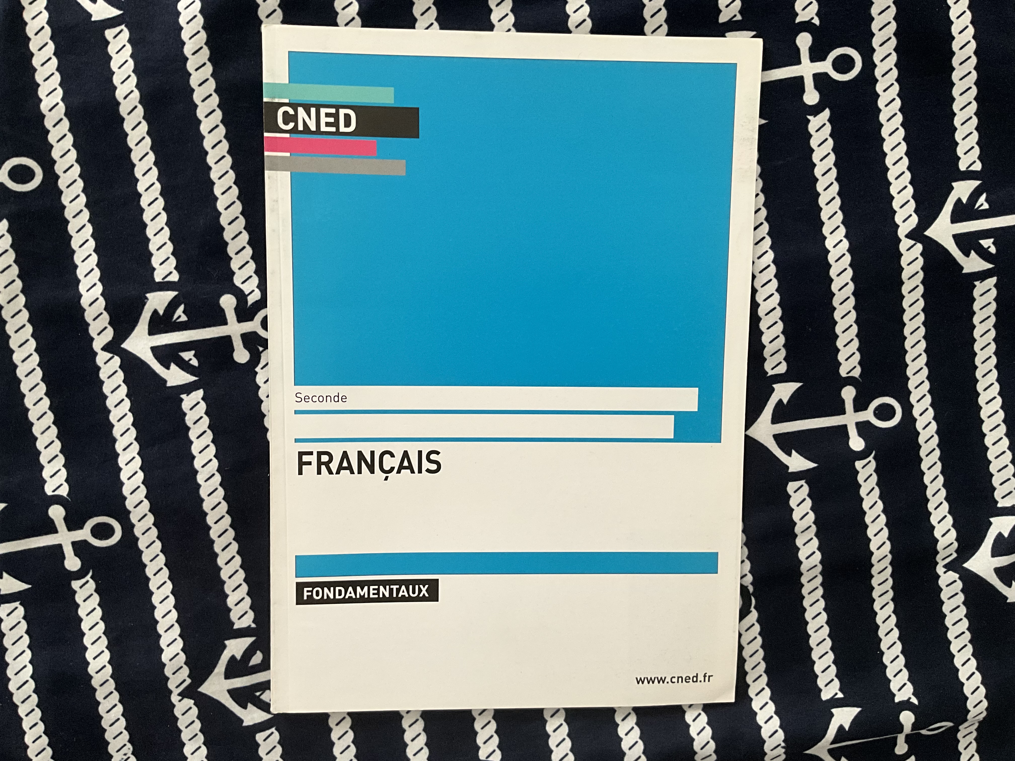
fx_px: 850
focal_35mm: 29
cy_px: 380
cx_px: 508
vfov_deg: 48.2
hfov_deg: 61.7
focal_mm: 3
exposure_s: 1/60
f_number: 1.8
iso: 160
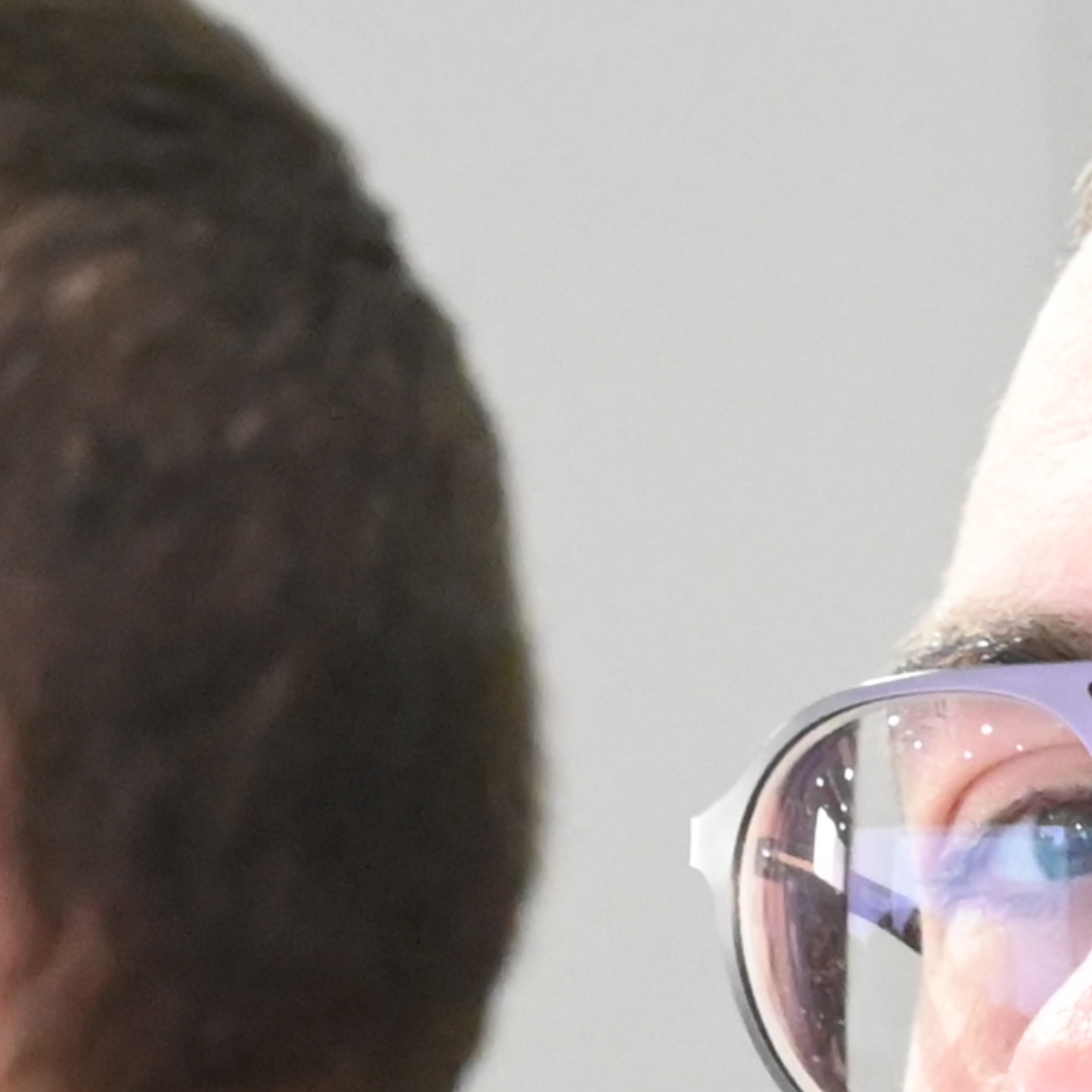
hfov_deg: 3.6
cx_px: 22
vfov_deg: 3.5
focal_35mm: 488
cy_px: 2765
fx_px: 17417
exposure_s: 1/200
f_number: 7.1
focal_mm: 70
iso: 10000
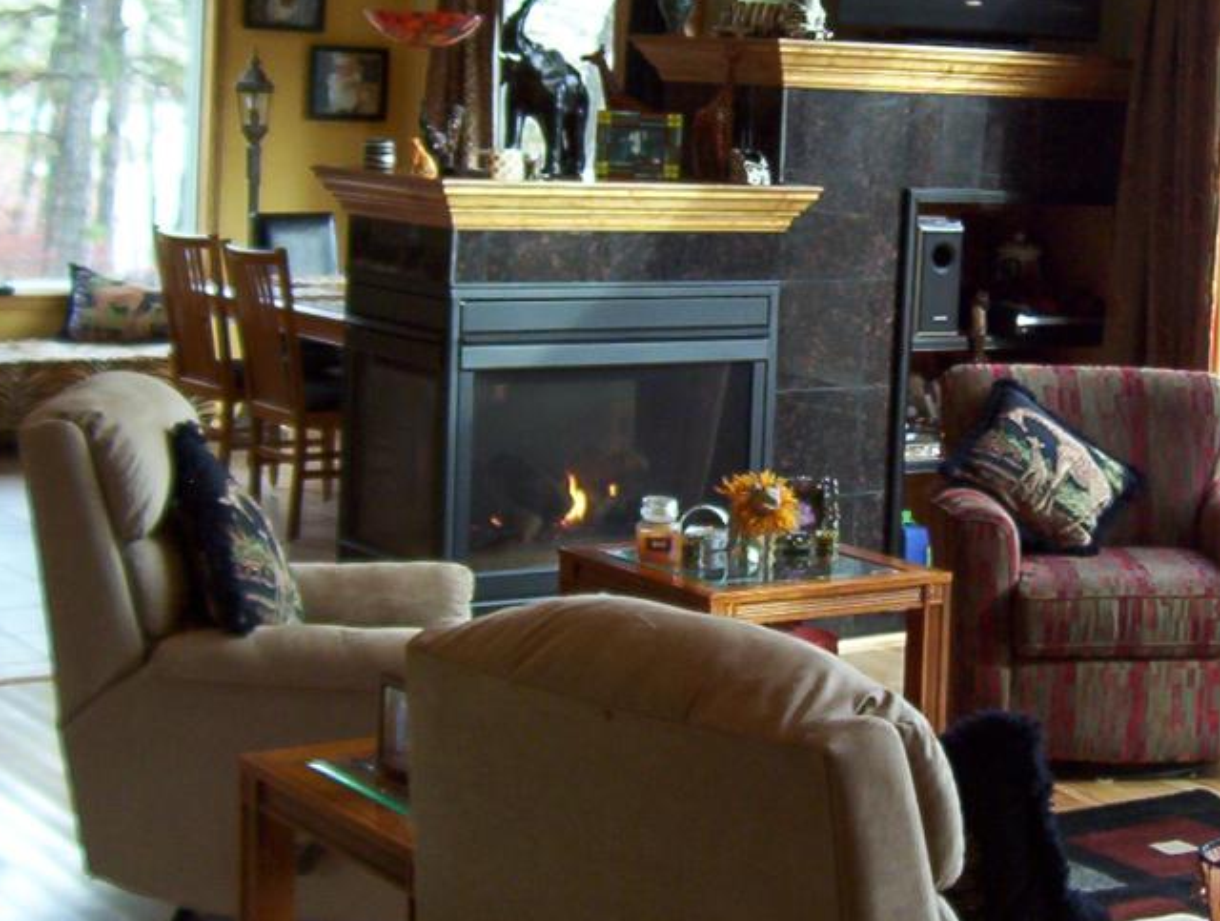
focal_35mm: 72
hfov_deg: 26.6
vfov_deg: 20.4
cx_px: 946
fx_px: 2543
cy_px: 301
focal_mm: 5.54
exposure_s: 1/34
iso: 100
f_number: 2.76
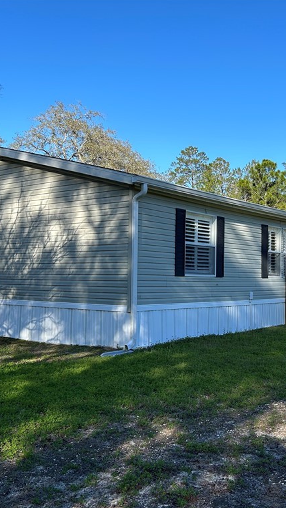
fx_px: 512
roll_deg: -0.7
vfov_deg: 52.8
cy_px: 253
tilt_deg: +2.6
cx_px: 177
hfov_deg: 31.1
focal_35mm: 38
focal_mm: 5.7
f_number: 1.5
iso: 50
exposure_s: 1/2208
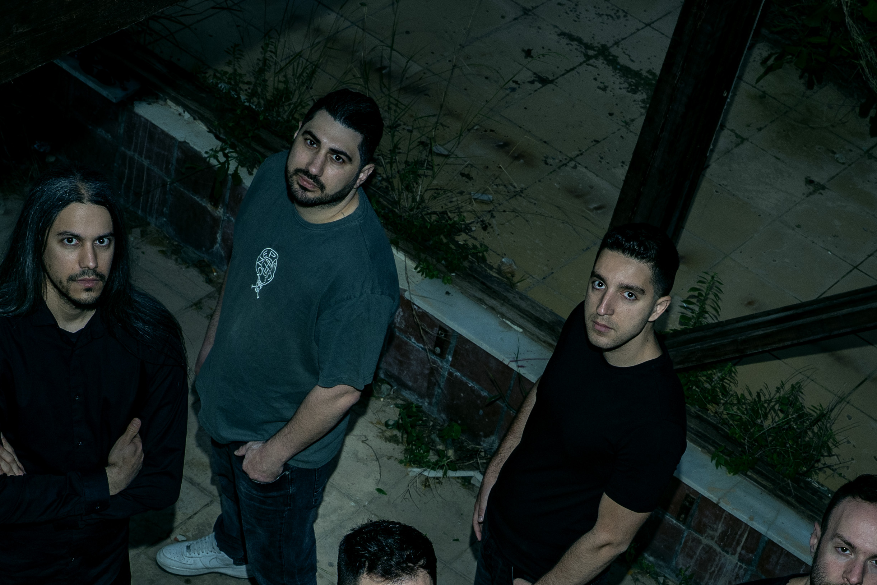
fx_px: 2095
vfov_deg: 15.4
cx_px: 402
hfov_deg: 23.6
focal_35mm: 86
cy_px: 678
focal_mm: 35
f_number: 6.3
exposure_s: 1/200
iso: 320
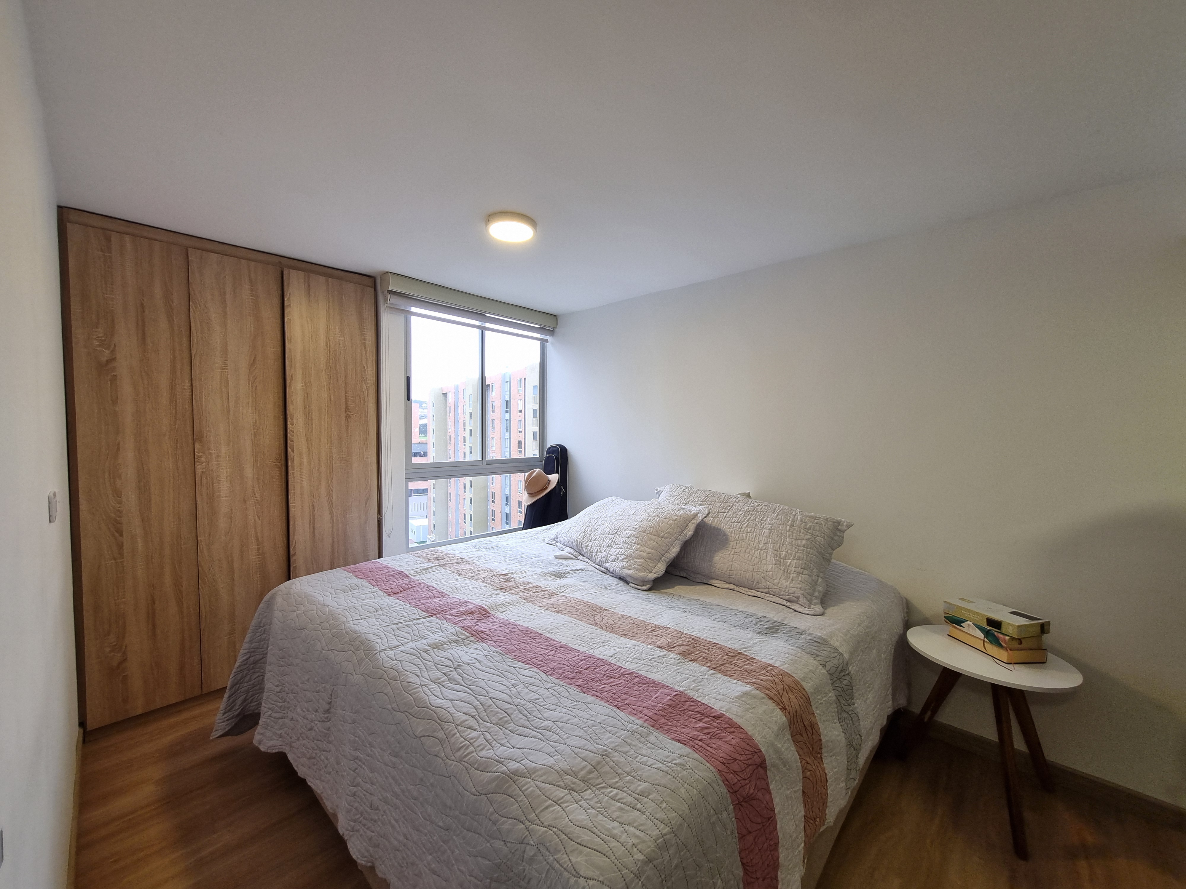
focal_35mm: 13
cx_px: 593
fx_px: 445
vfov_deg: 89.9
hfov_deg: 106.2
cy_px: 444
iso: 64
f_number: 2.2
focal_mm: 1.74
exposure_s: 1/60
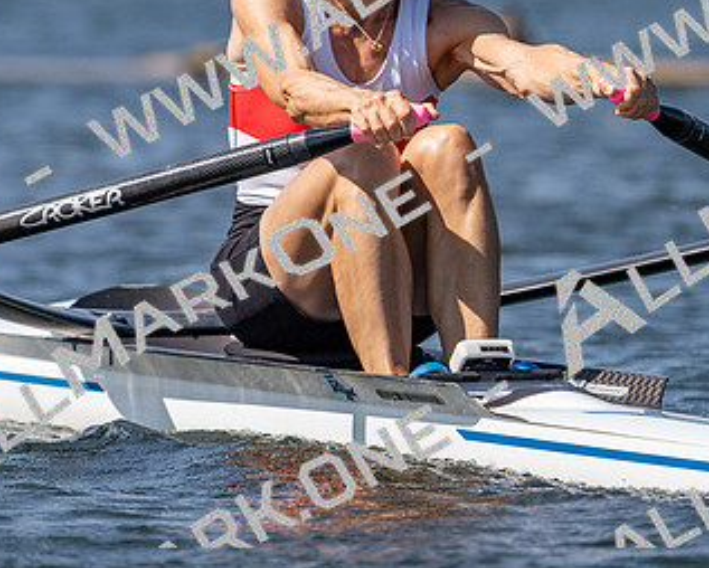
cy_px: 164
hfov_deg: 2.7
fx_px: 14803
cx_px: 365
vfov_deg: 2.2
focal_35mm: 705
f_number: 6.3
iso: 250
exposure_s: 1/2000
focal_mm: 411
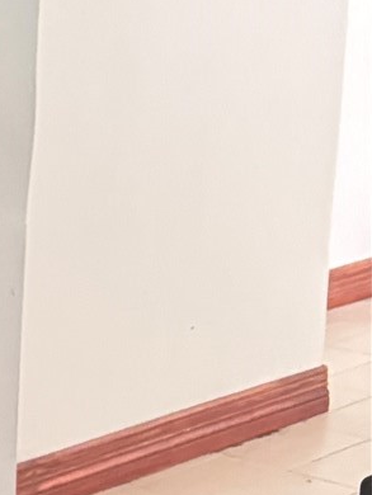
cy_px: 358
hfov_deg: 9.9
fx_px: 1803
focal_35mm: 126
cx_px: -602
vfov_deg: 15.6
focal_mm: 6.76
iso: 800
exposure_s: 1/47
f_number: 1.78
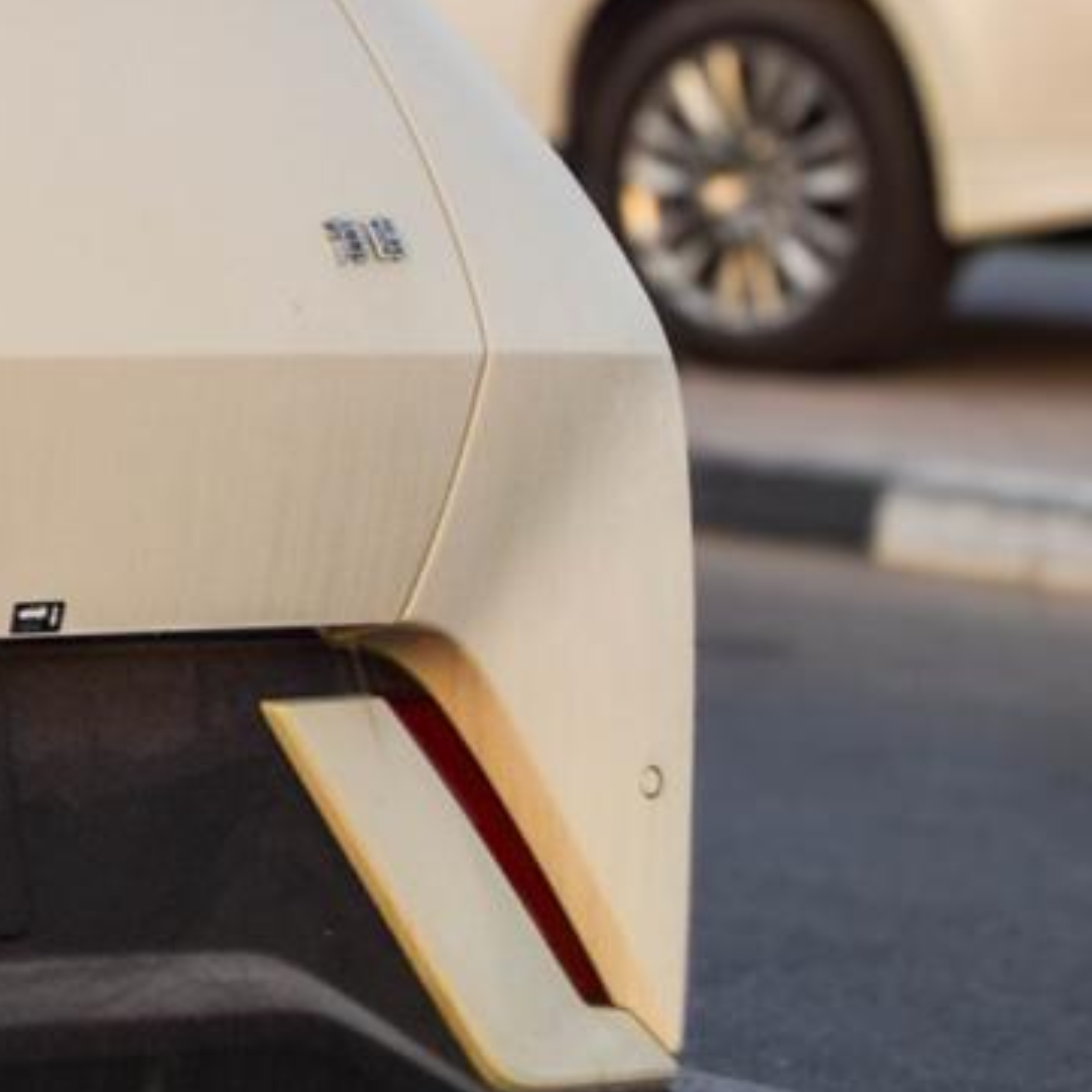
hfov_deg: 8.4
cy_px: -123
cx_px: -1664
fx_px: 6710
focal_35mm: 188
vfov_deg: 9.2
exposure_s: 1/100
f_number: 5
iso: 400
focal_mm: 26
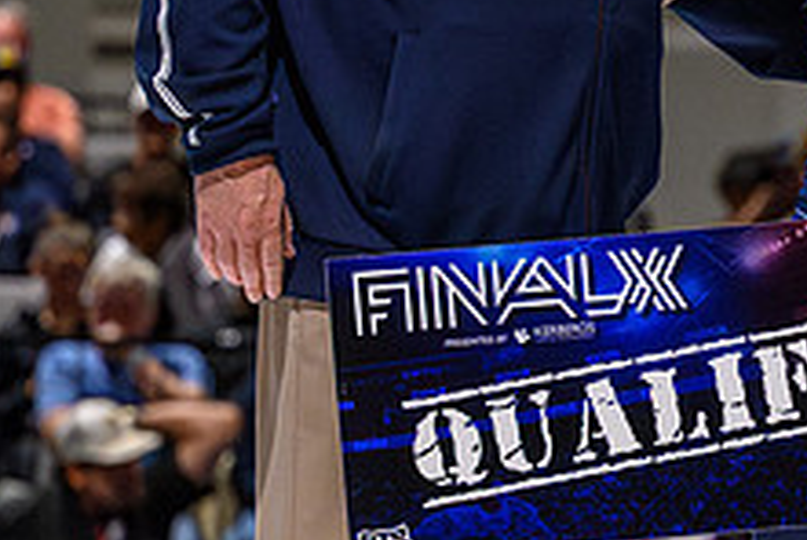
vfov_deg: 4.0
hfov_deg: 6.0
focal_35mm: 341
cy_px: 164
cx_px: 923
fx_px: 7654
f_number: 2.8
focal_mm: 83
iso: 8000
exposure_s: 1/800
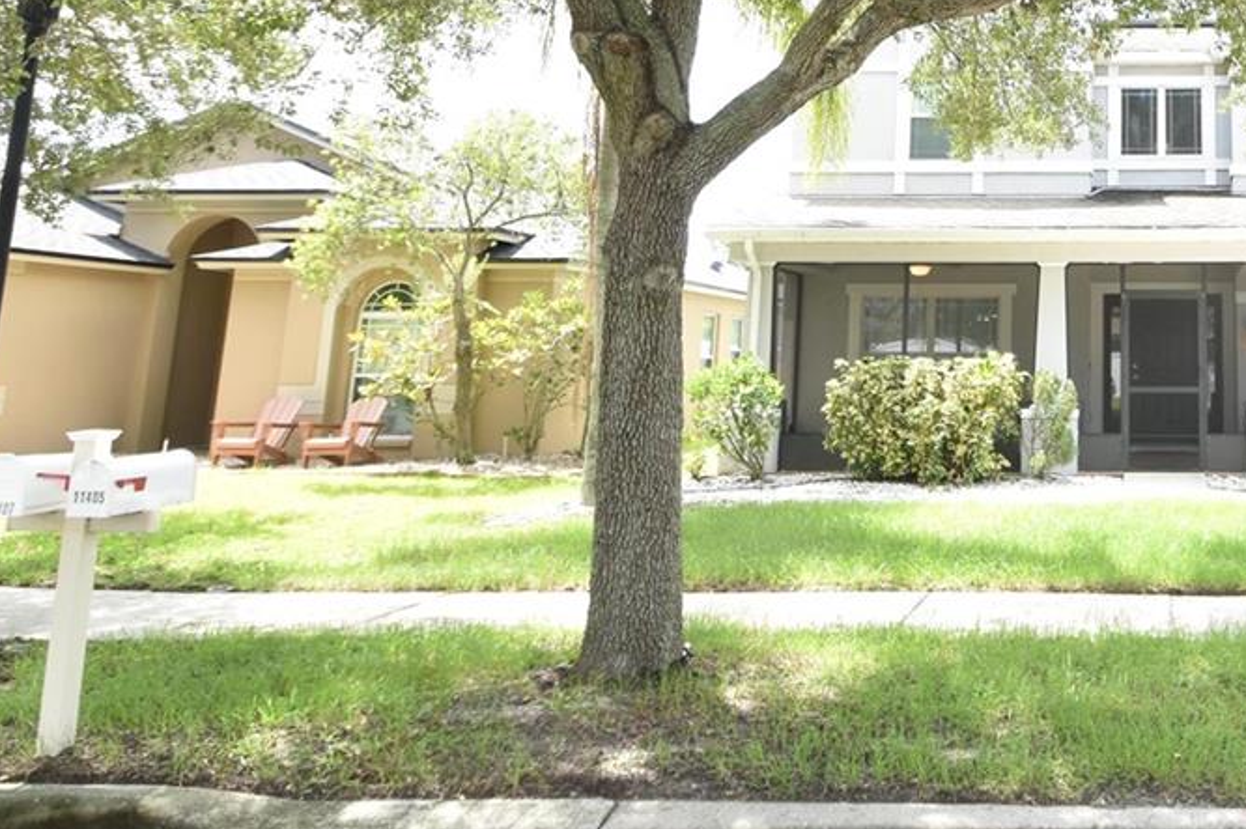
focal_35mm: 36
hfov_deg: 47.1
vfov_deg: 34.9
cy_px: 91
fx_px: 1245
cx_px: 1151
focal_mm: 10
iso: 400
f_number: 6.7
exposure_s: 1/180
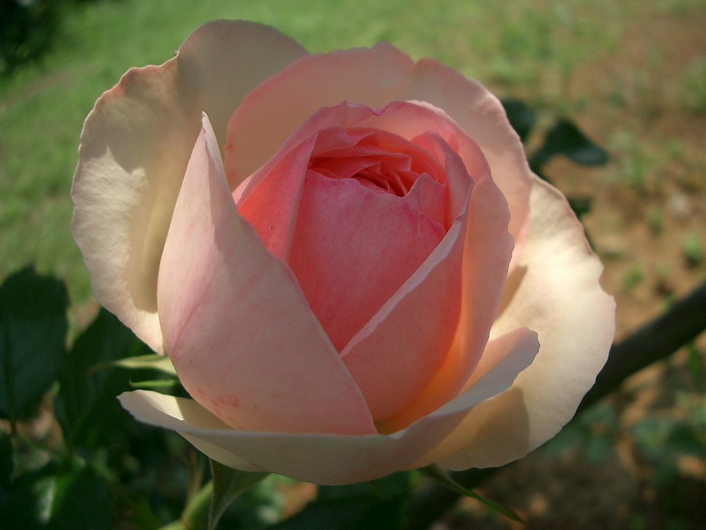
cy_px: 265
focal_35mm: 35
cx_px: 353
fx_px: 714
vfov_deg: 40.7
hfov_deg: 52.6
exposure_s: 1/800
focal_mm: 5.8
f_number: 2.6
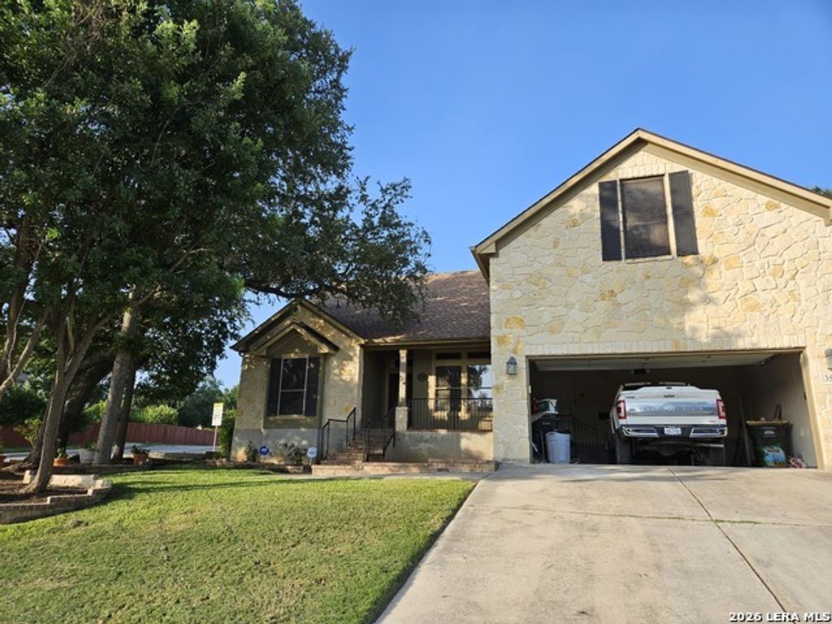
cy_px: 312
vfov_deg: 58.9
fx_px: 553
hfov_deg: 73.9
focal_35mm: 23
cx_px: 416
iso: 25
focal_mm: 5.4
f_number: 1.8
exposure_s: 1/792
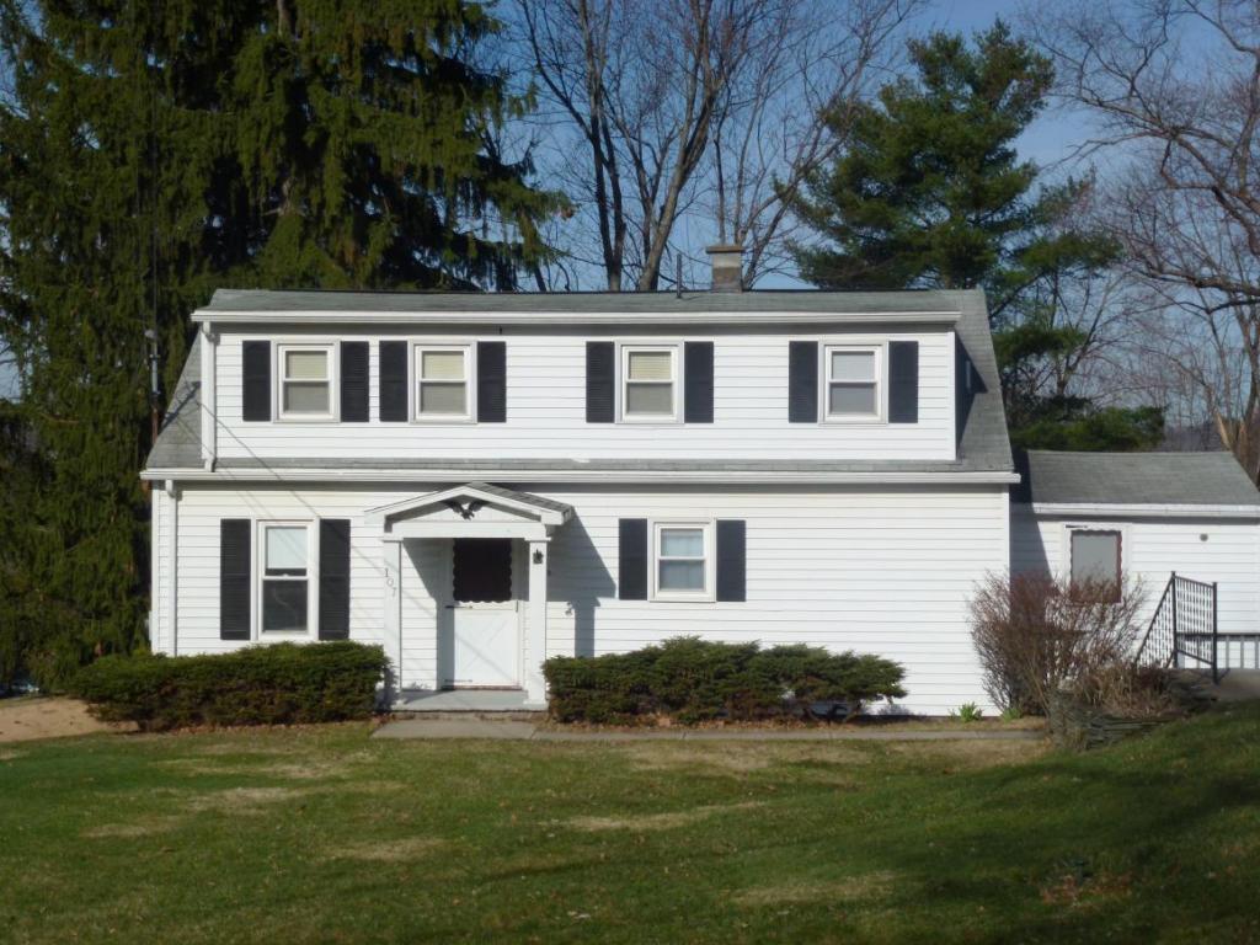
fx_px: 2220
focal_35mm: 61
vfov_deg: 24.0
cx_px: 630
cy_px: 472
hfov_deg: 31.7
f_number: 4.5
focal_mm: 10.9
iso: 100
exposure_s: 1/1600
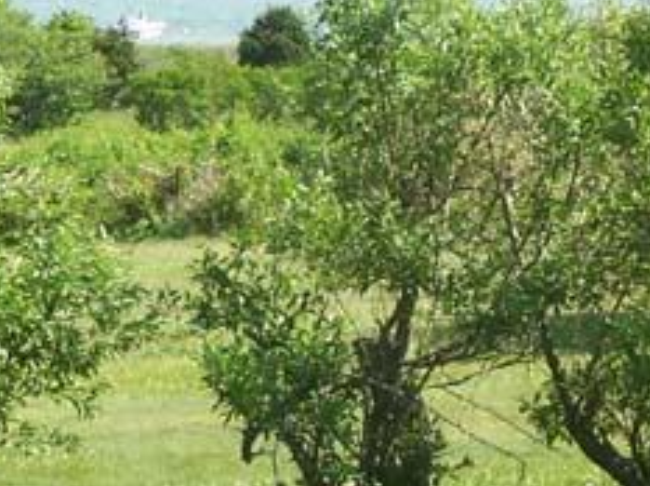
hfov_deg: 6.2
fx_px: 6037
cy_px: 131
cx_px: 363
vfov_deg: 4.6
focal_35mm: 322
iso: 64
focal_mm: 19.2
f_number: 4.4
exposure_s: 1/250
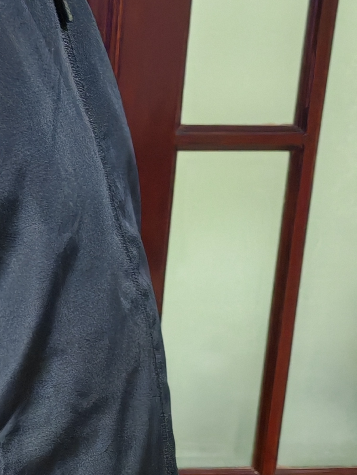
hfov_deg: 14.8
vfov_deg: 20.7
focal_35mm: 92
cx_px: -195
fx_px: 1265
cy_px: 466
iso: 800
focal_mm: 5.52
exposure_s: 1/33
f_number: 1.95
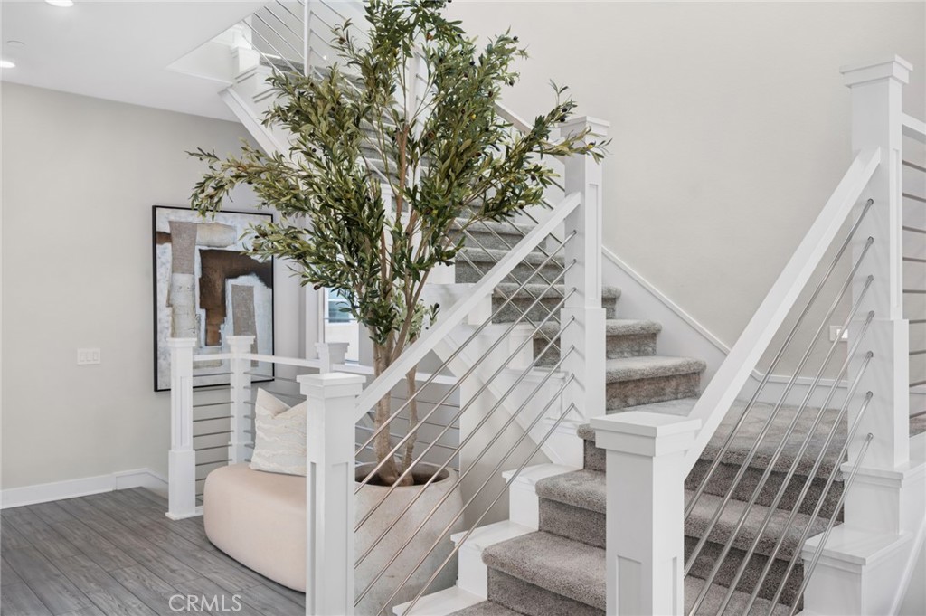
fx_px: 720
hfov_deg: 65.5
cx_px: 463
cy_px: 308
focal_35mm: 28
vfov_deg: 46.3
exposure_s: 1/2.5
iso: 125
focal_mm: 28
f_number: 9
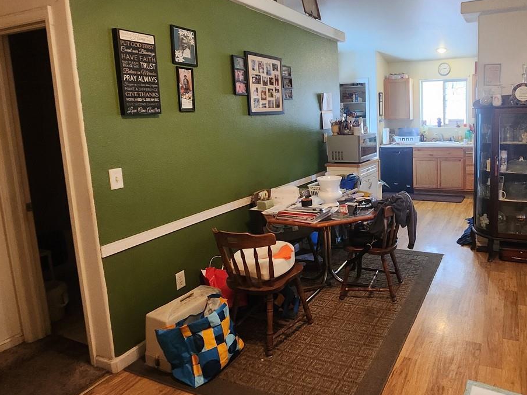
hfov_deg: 70.9
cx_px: 368
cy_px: 160
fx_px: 350
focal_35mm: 23
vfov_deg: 58.5
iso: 400
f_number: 2.2
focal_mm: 1.7
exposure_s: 1/30
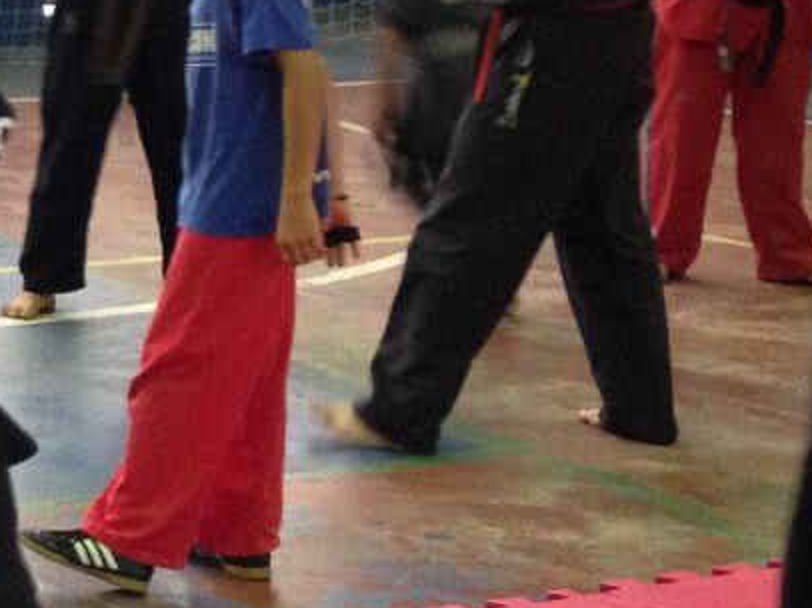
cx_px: -424
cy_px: 264
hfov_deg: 14.6
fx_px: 2930
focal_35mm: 125
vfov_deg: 11.8
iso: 250
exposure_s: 1/20
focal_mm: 4.12
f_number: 2.4
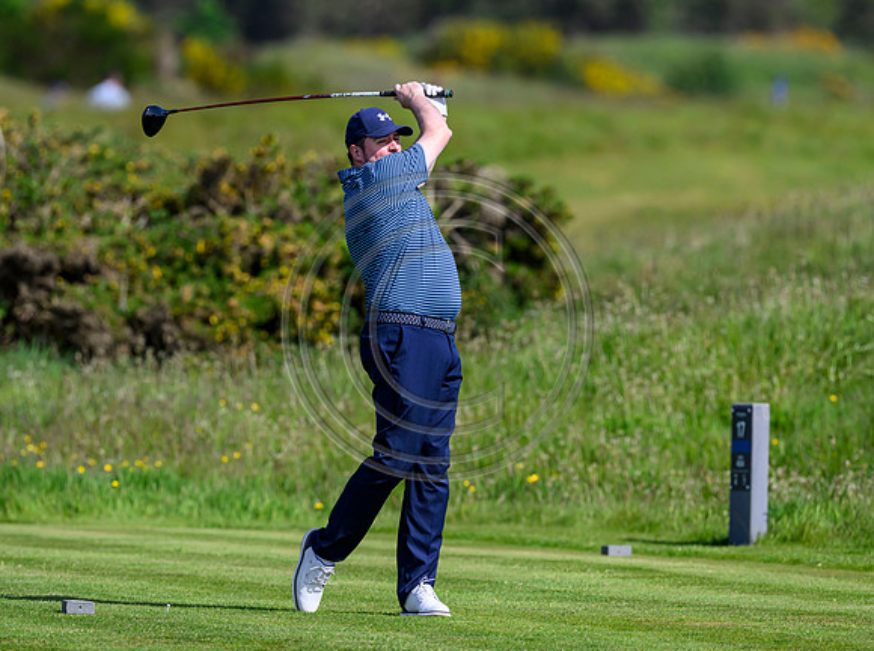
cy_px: 279
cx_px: 430
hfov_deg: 4.0
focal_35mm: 492
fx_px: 12390
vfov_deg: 3.0
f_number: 4.5
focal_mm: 400
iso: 500
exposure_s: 1/5000
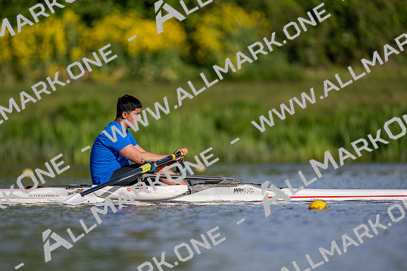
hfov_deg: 3.2
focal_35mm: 648
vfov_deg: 2.1
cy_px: 145
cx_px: 196
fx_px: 7325
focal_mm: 600
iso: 250
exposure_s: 1/2500
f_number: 4
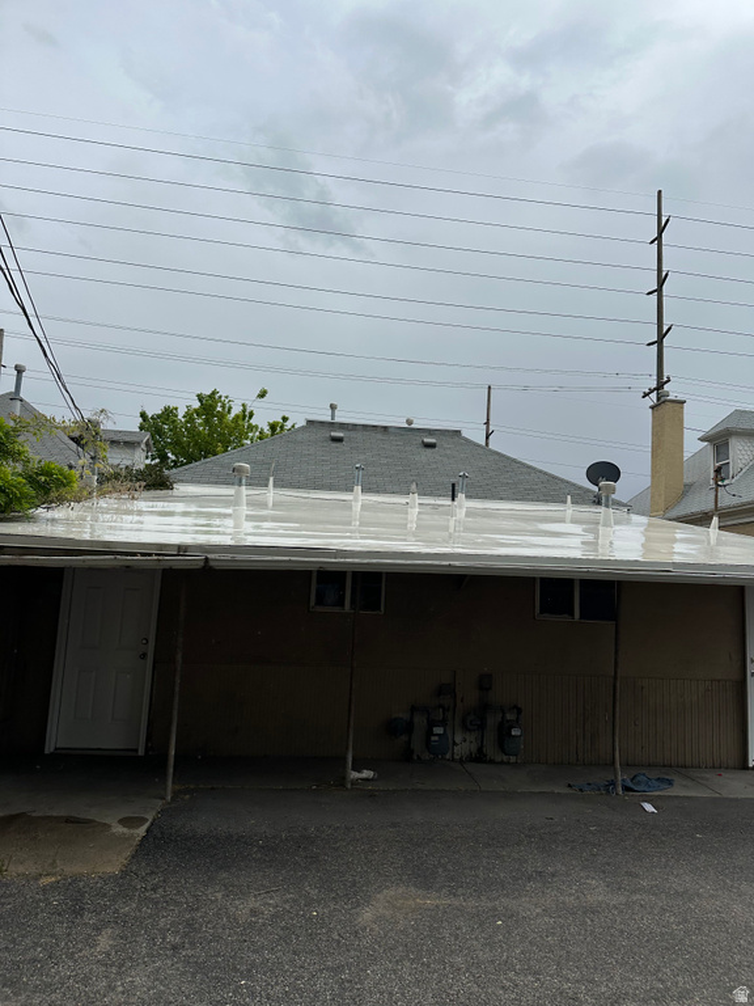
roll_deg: -2.4
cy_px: 503
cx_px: 377
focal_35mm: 24
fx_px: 697
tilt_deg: +12.9
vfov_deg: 71.6
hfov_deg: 56.8
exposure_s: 1/9709
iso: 80
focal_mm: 6.86
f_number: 1.78
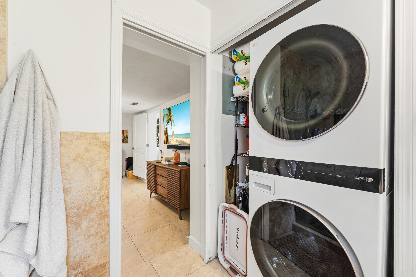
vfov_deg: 81.2
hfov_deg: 104.3
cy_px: 138
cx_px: 208
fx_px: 162
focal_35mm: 14
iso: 250
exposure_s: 1/1.67
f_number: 9
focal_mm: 14
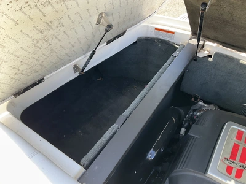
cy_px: 92
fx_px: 206
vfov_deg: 48.2
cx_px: 123
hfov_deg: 61.7
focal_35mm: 29
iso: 20
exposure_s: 1/151
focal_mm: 3
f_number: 1.8
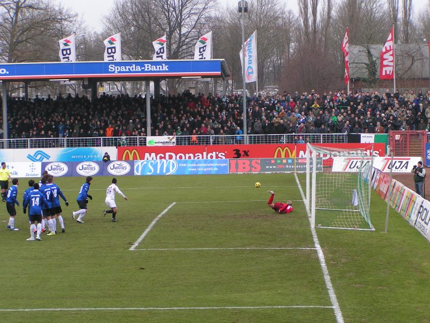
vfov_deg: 13.7
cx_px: 215
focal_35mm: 108
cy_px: 162
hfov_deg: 18.2
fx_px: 1342
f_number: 4.5
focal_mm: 16.6
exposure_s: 1/200
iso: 50
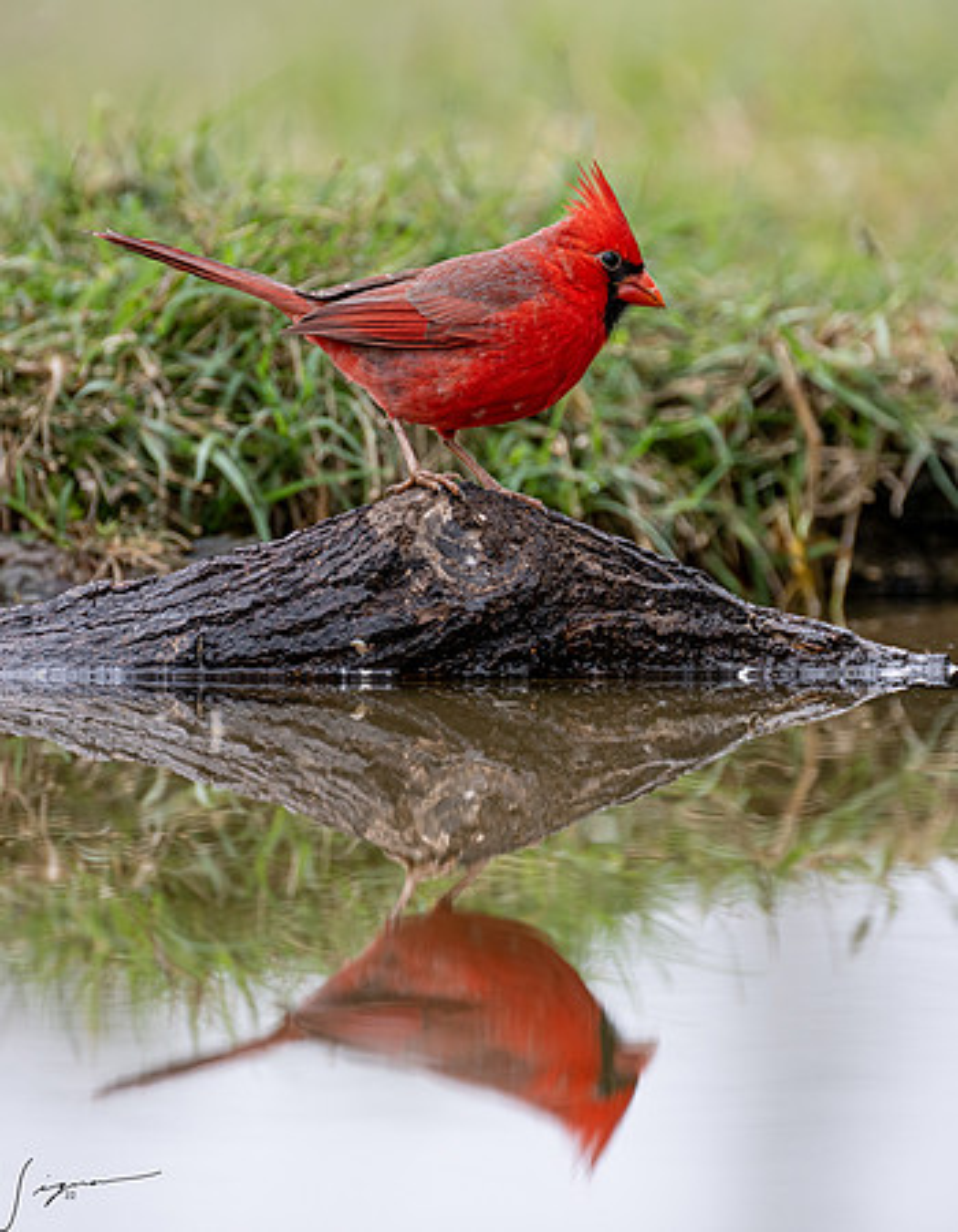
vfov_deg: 3.2
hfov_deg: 2.5
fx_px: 21872
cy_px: 592
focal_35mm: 607
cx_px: 470
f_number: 6.3
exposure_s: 1/320
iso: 450
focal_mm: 400
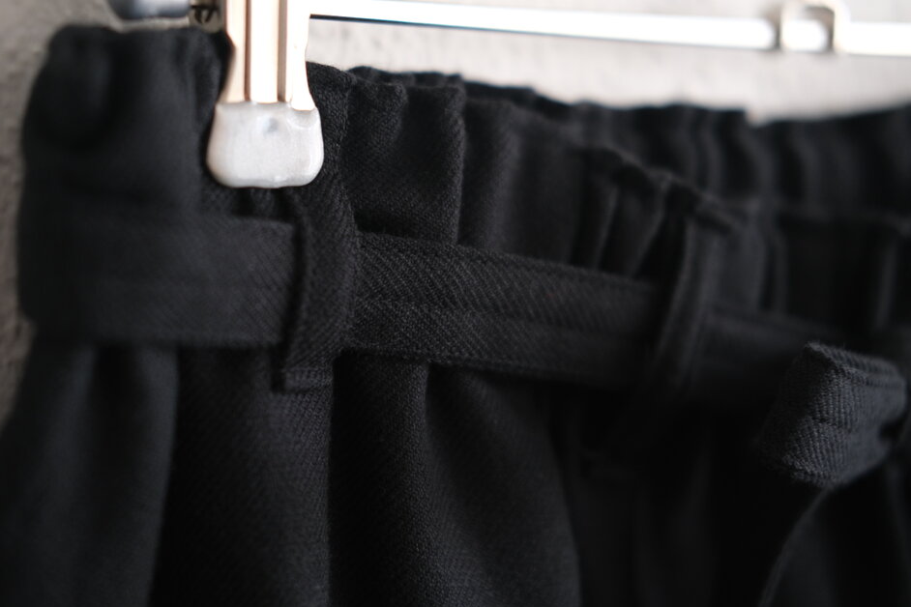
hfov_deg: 36.9
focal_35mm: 54
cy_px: 302
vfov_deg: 25.1
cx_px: 449
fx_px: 1366
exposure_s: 1/250
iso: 800
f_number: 2.2
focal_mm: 35
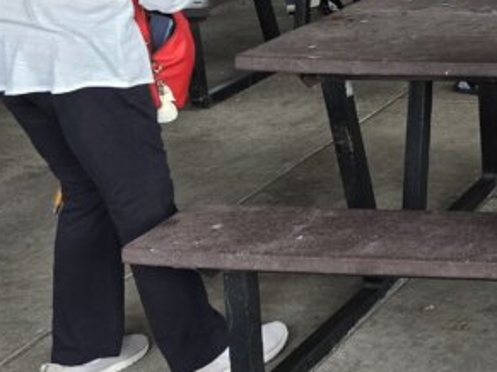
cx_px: 798
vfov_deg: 17.2
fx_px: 1162
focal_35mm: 81
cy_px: -106
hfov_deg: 20.0
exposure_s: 1/180
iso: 160
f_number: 1.7
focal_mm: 6.3
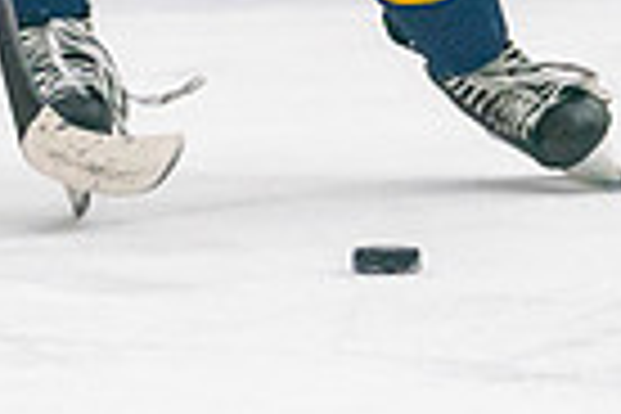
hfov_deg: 2.6
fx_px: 13833
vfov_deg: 1.7
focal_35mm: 802
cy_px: -195
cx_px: 224
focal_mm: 115
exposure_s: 1/1250
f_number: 2.8
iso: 3200
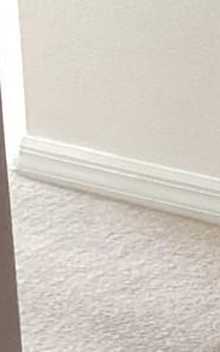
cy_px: -58
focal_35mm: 180
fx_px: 1723
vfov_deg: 11.4
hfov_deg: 6.4
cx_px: 767
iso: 160
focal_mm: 3.3
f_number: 2.4
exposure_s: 1/60
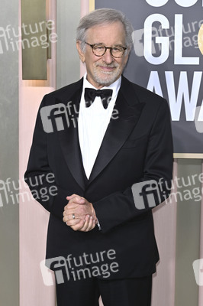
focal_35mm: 120
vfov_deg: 17.1
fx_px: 1017
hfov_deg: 11.4
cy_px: 153
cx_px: 102
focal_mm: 120
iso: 320
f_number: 8
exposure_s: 1/200
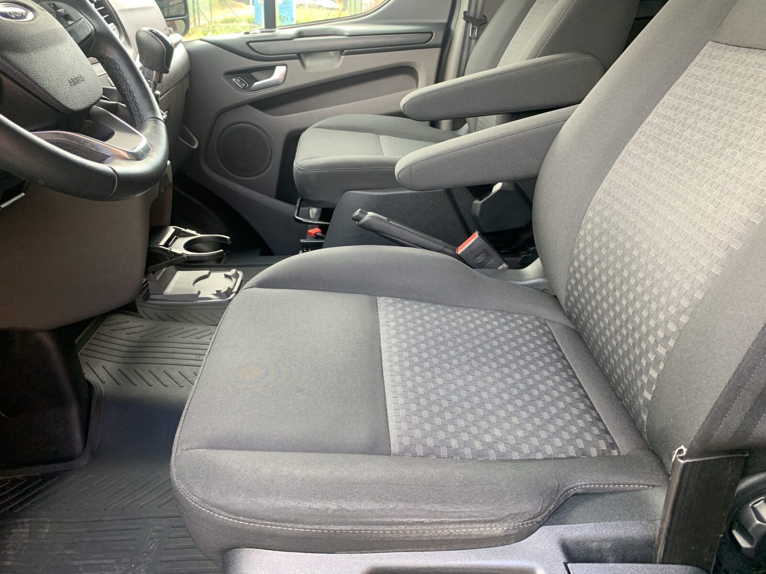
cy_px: 287
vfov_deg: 53.1
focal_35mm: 26
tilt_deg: -26.1
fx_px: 575
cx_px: 383
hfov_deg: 67.3
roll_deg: -3.7
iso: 100
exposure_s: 1/80
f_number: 1.8
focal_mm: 4.25
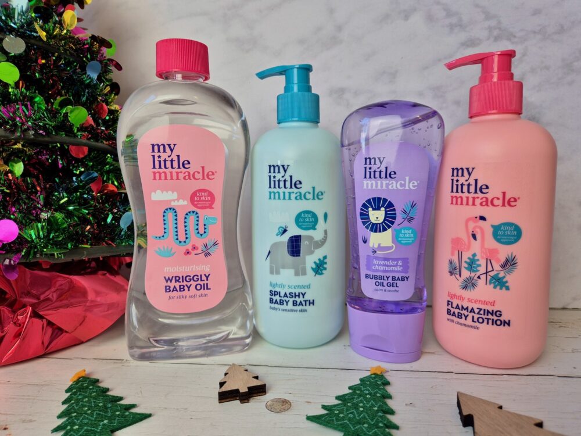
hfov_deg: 73.9
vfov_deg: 58.9
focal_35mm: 23
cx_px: 290
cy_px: 218
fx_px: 386
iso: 64
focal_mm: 5.4
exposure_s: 1/100
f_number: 1.8
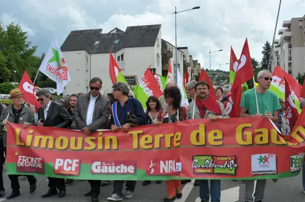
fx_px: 355
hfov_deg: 46.5
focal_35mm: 42
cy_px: 101
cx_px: 152
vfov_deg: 31.8
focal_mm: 28
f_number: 11
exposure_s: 1/400
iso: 250
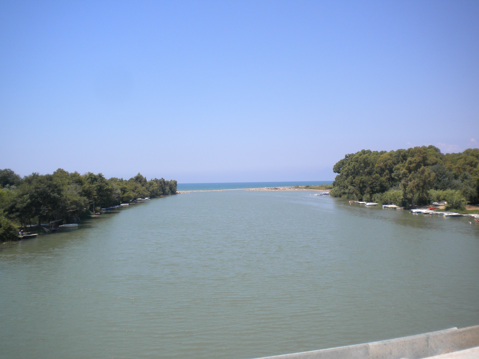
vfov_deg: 40.7
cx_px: 240
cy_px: 180
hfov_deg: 52.6
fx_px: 484
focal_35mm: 35
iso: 80
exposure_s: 1/644
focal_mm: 6.3
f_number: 4.6
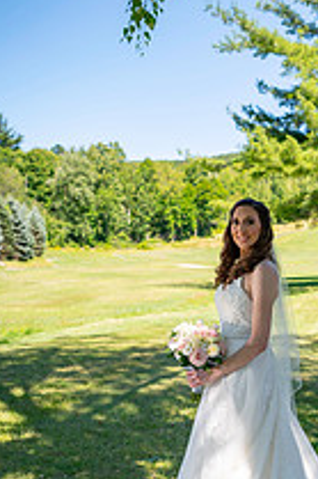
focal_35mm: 56
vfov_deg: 35.3
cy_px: 319
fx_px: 743
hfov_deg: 23.4
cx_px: 294
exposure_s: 1/800
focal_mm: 26
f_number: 3.2
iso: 100
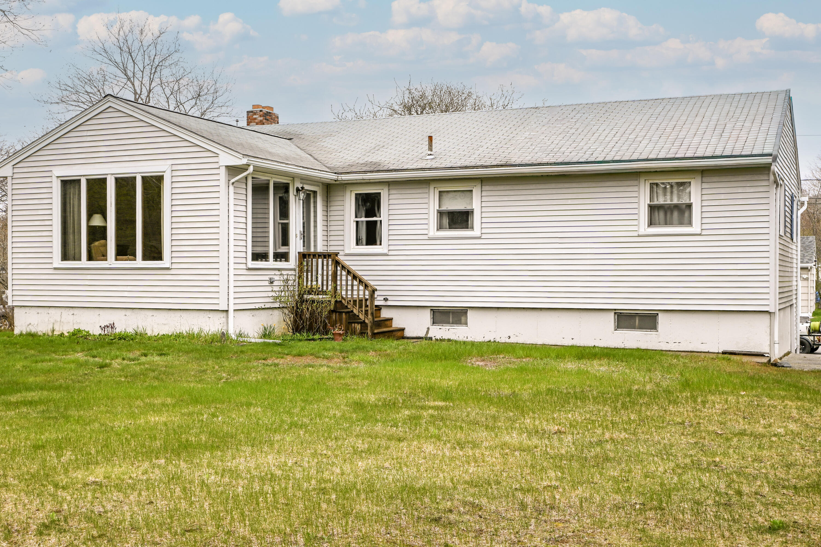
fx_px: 958
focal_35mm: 42
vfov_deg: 31.9
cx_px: 410
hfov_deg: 46.4
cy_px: 274
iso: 100
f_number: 5.6
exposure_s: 1/250
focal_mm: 28
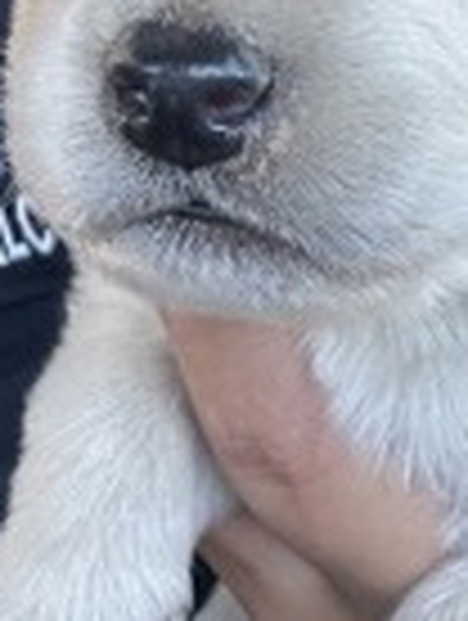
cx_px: 358
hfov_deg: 16.2
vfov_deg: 21.5
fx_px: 1635
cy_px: 356
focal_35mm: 91
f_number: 1.9
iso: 80
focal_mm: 2.69
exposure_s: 1/103
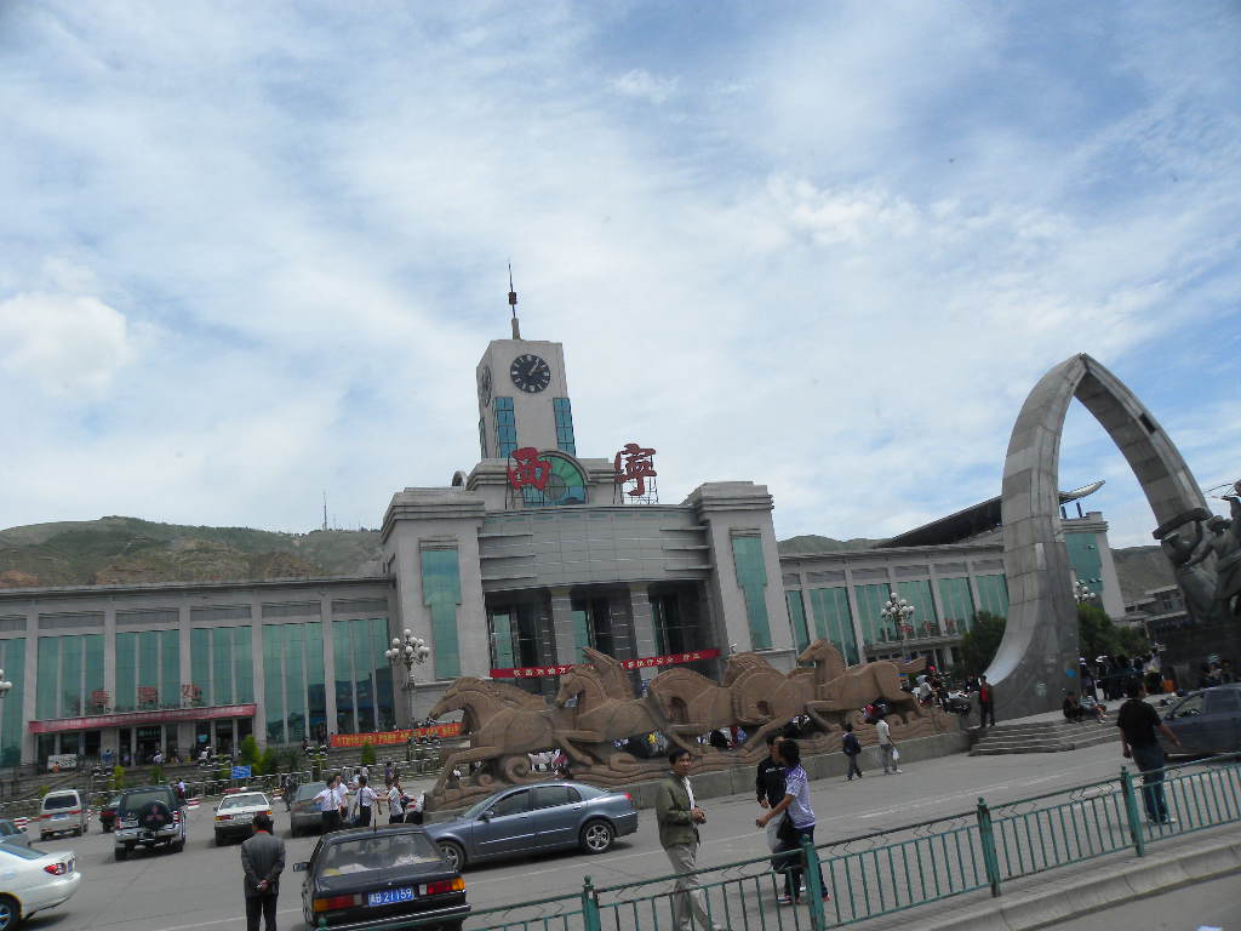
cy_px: 466
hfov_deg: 67.3
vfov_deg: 53.1
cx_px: 620
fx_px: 932
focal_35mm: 26
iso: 64
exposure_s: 1/365
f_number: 5.6
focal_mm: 4.6
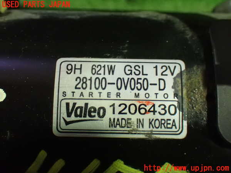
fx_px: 360
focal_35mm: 54
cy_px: 86
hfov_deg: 35.5
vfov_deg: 27.0
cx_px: 116
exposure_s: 1/40
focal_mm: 9.65
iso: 1600
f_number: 3.3
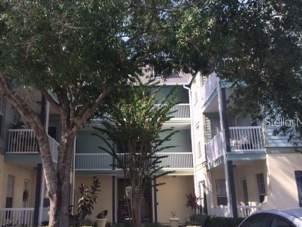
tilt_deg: +16.0
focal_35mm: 36
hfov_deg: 51.2
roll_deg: -0.1
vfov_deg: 39.6
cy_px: 121
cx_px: 132
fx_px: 314
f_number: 2.2
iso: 32
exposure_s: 1/604
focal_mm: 4.15
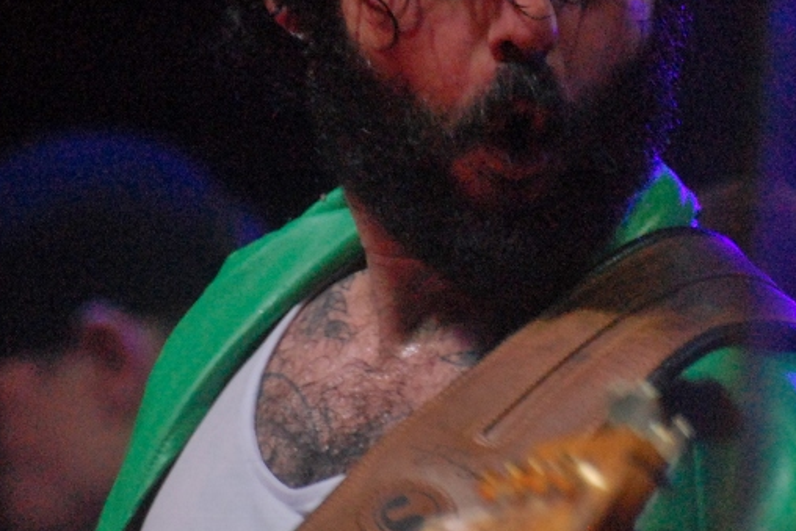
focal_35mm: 906
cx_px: 478
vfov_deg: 1.5
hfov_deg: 2.3
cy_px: 120
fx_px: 20037
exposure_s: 1/125
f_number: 5.6
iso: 1600
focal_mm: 300
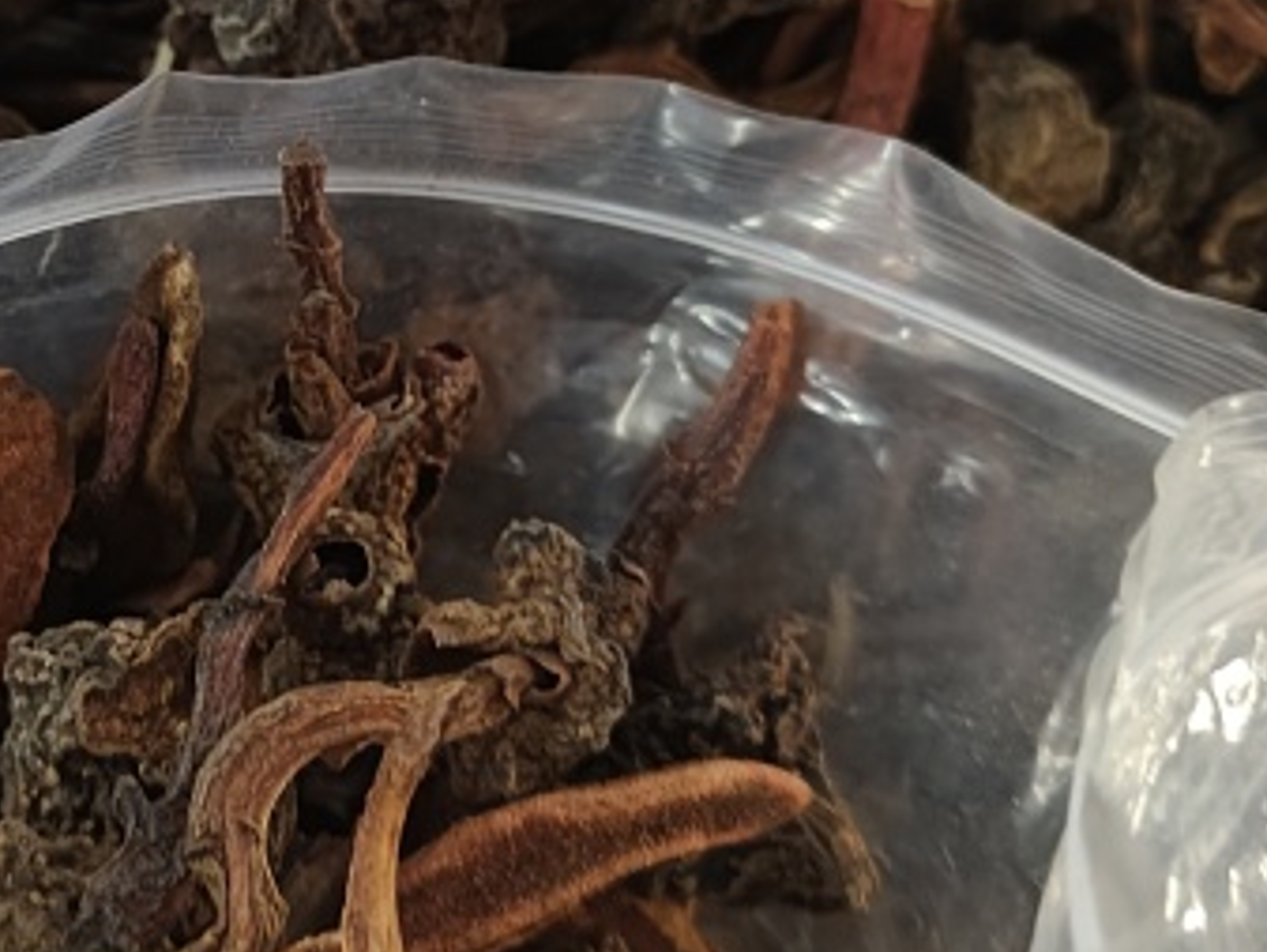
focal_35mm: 57
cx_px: 207
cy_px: 230
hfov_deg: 32.6
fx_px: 2087
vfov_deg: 25.4
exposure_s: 1/50
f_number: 1.88
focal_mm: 5.56
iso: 632
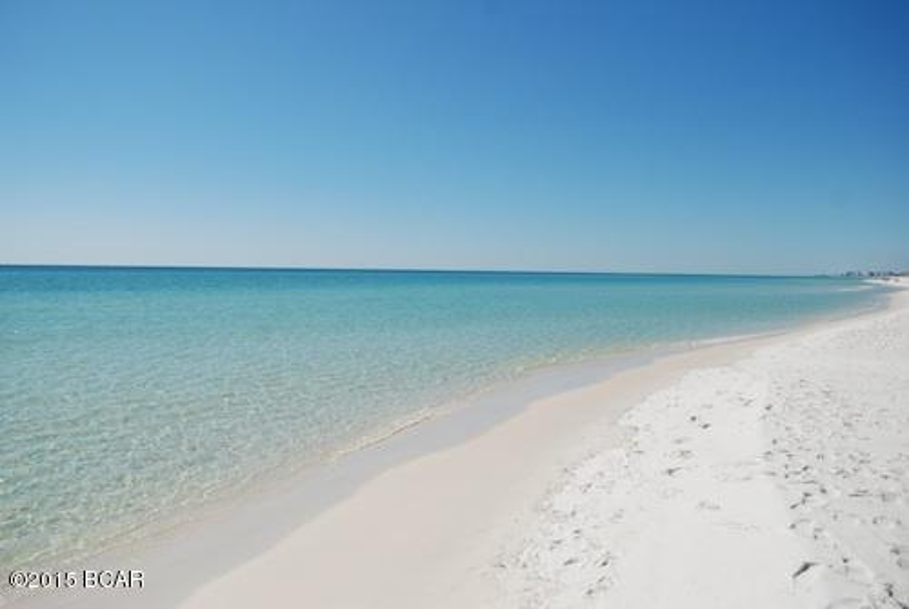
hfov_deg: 61.9
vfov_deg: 43.7
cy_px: 304
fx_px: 759
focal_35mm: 30
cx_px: 454
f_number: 5.6
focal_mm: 20
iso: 200
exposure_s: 1/2000
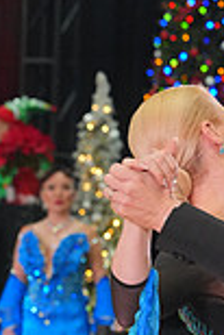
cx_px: 216
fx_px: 4172
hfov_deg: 3.1
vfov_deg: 4.6
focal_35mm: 448
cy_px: 509
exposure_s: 1/200
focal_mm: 119
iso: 4000
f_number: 6.3
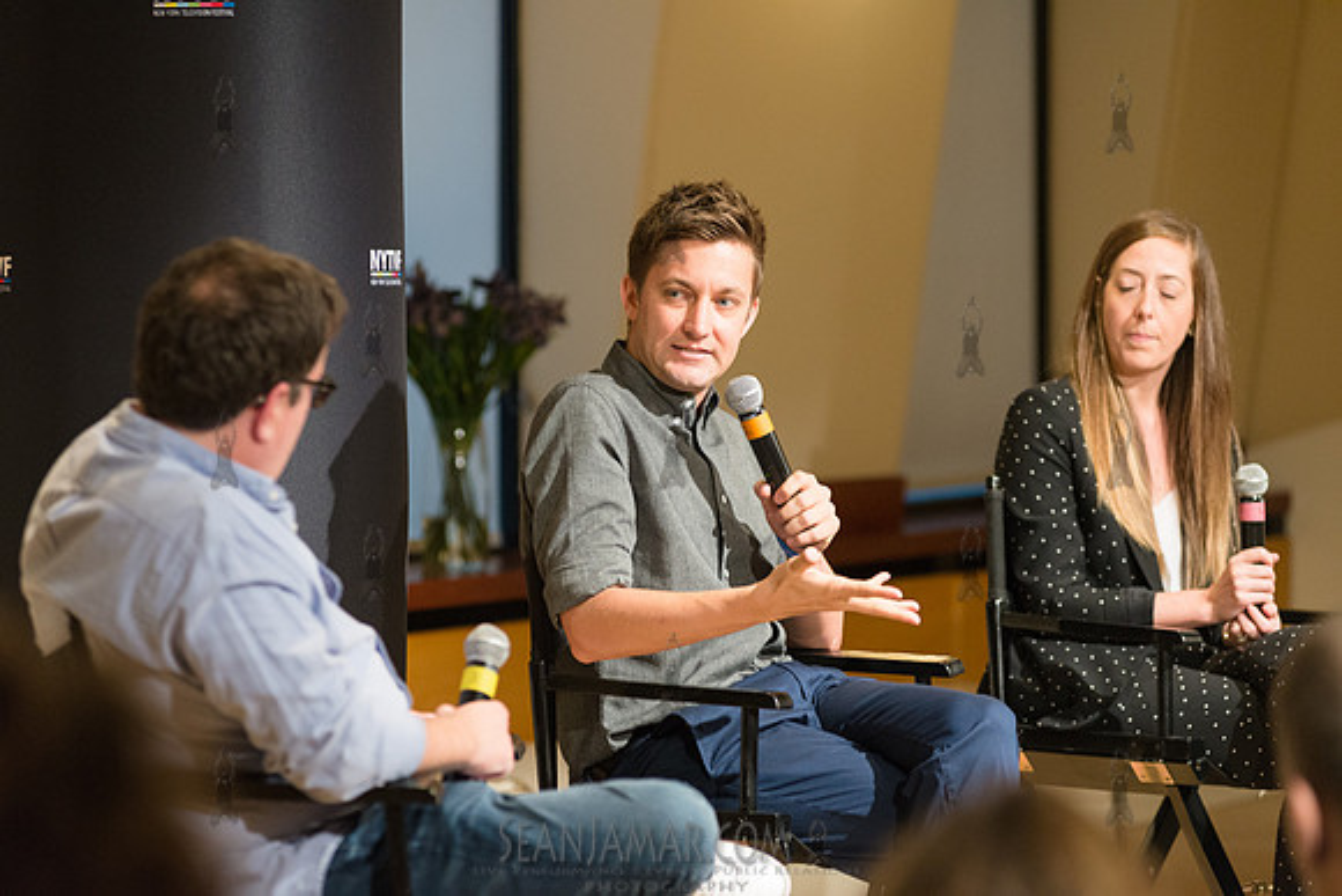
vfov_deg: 9.5
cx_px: 671
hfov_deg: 14.2
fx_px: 5406
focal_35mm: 145
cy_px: 448
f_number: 4
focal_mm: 145
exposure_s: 1/160
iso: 2500
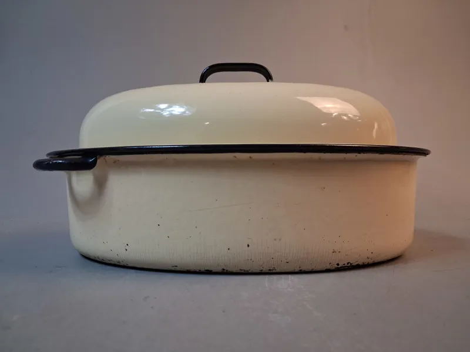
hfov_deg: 65.3
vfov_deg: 51.4
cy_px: 176
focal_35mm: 27
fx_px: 367
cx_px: 235
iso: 250
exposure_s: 1/50
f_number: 1.8
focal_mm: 4
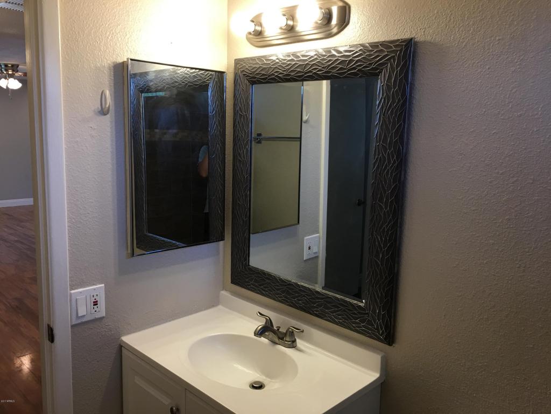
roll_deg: -1.7
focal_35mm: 29
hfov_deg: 61.7
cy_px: 207
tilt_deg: -7.9
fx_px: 462
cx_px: 276
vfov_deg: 48.2
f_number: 2.2
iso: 25
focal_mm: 4.15
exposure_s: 1/30
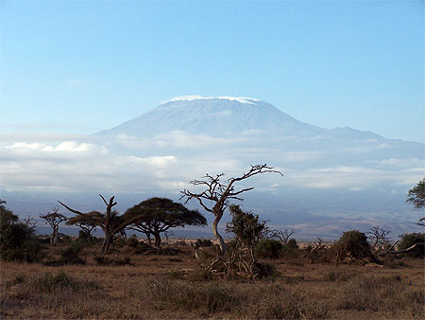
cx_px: 212
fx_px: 1437
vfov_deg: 12.7
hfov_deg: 16.8
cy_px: 160
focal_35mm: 117
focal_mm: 19.4
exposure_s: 1/800
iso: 80
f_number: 4.5
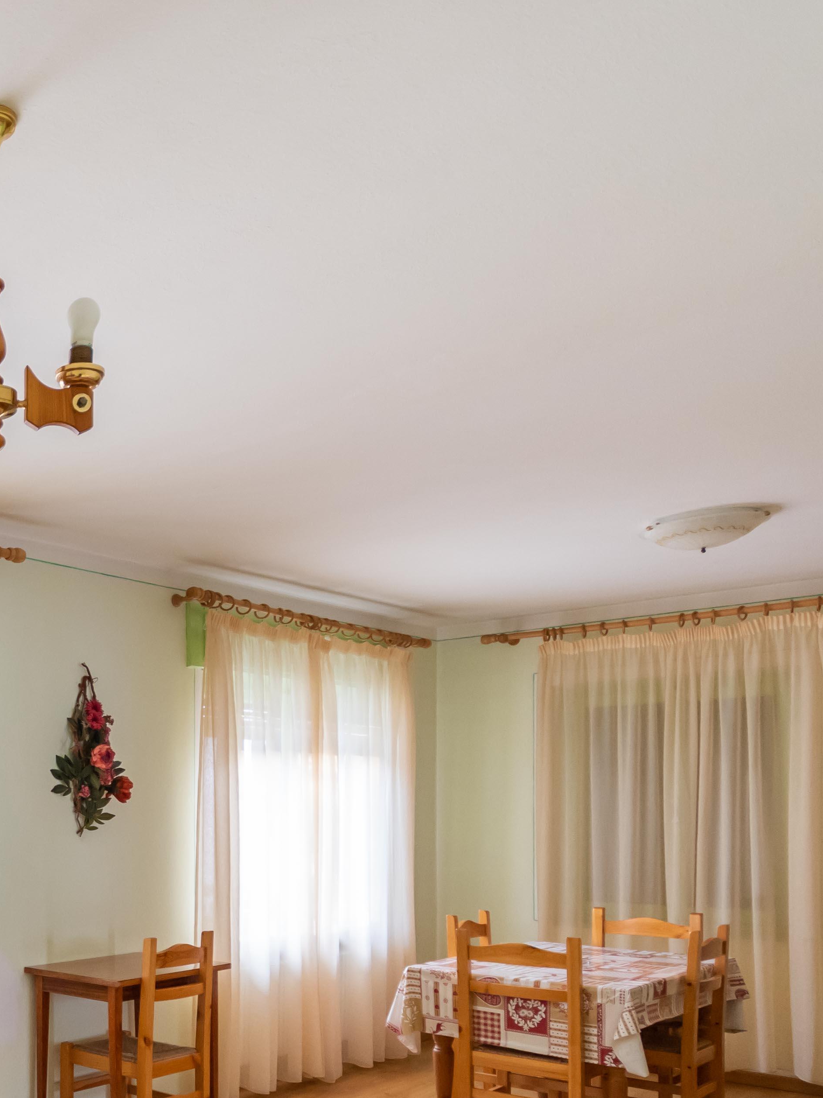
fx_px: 1014
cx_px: -155
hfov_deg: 35.3
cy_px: 795
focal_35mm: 32
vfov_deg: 54.7
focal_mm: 10
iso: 800
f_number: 4
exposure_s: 1/50
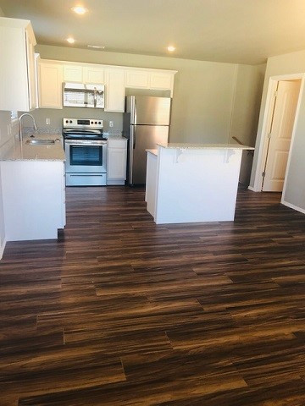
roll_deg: -4.0
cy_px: 203
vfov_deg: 63.4
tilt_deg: -15.4
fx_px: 329
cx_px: 152
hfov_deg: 49.7
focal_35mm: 28
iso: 40
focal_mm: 4
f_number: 1.8
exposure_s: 1/20
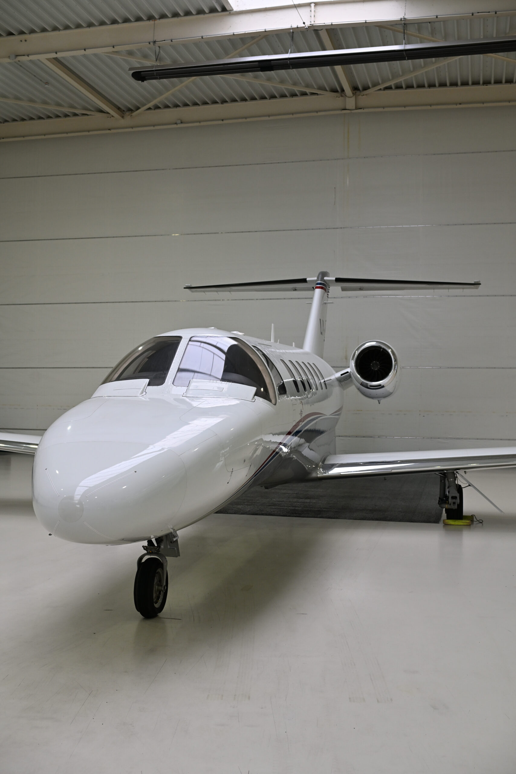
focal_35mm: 40
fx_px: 860
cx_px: 258
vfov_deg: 48.5
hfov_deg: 33.4
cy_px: 387
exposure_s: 1/320
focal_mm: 40
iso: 800
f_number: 5
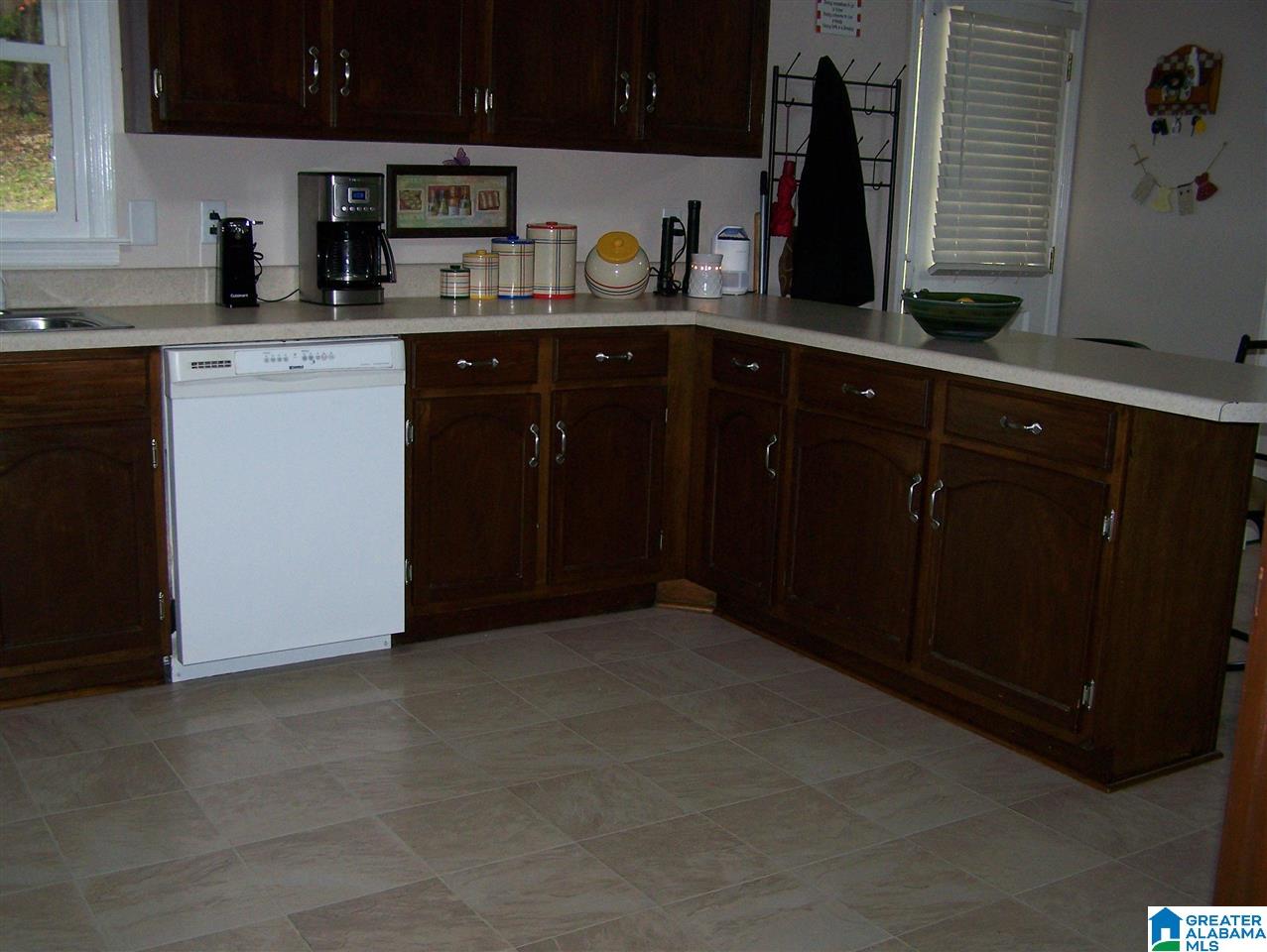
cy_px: 476
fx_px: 1392
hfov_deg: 48.9
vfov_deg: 37.8
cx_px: 634
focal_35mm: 38
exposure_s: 1/60
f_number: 2.8
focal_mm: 6.3
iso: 160
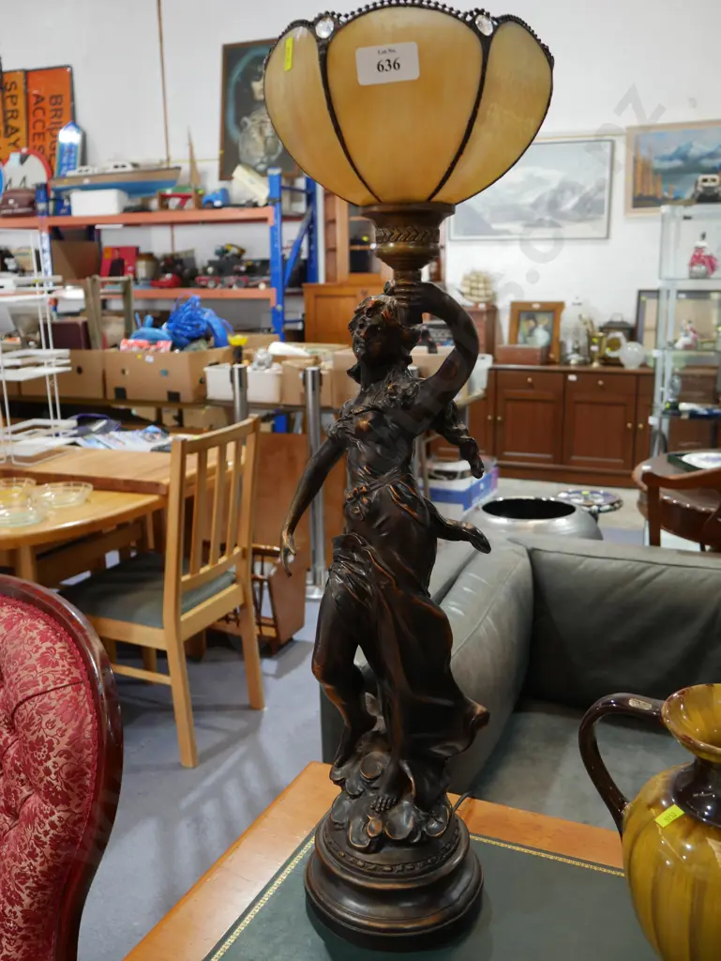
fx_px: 943
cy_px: 480
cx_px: 360
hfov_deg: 41.8
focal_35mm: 34
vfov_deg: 53.9
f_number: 4
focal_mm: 17
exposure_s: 1/60
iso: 400
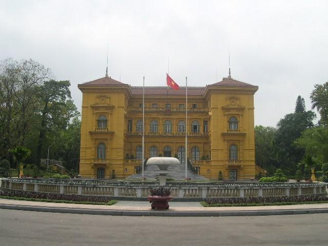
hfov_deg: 49.0
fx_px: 360
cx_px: 164
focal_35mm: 38
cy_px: 123
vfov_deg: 37.7
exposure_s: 1/252
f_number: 7.6
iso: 100
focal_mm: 8
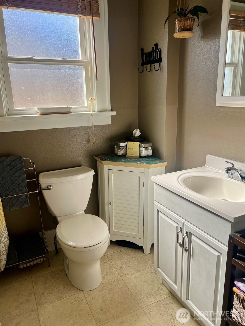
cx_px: 122
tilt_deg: -13.8
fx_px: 245
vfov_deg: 67.3
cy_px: 163
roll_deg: +2.4
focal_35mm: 26
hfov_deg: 53.1
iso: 50
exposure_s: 1/523
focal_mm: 5.7
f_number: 1.5
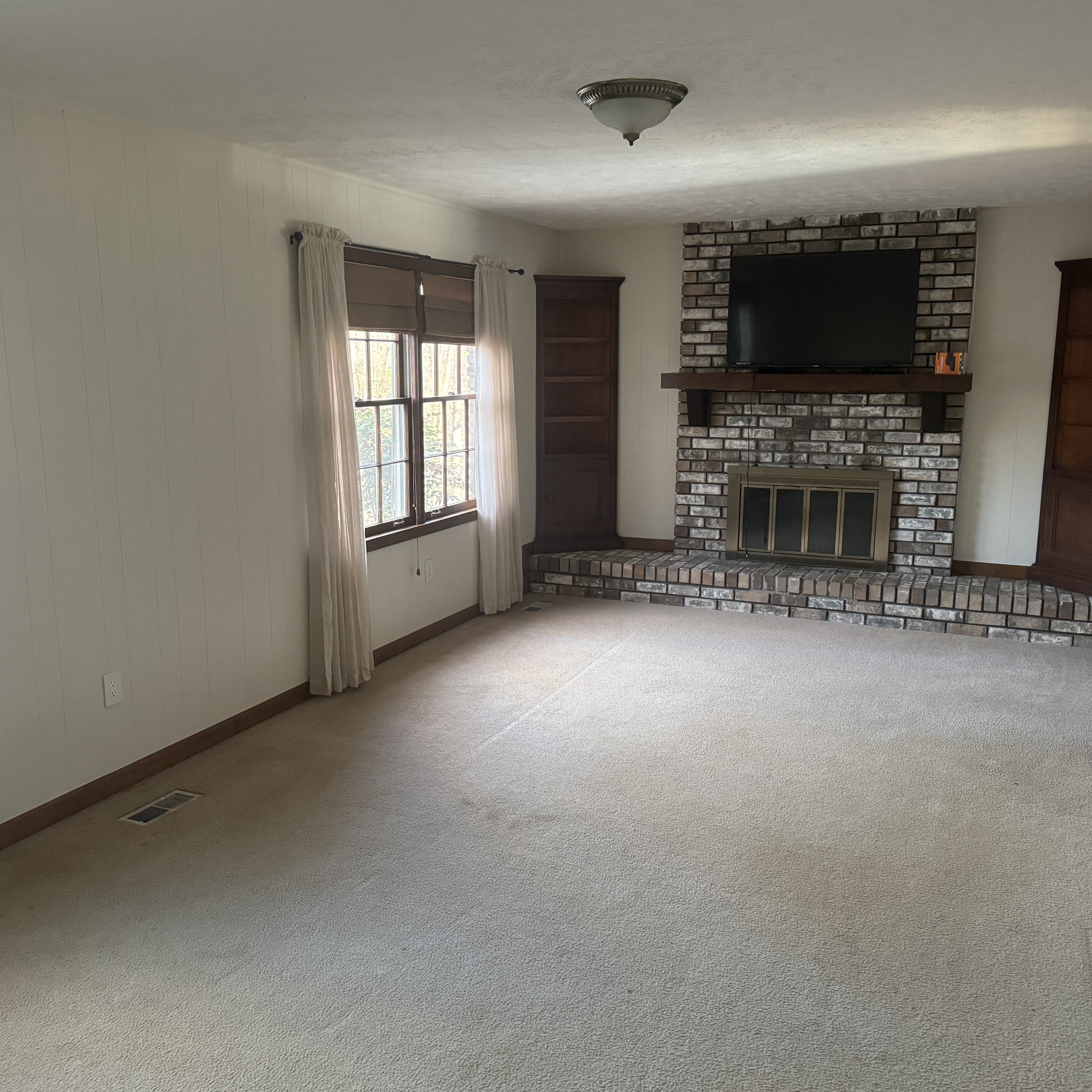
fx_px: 1035
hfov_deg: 55.6
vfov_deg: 55.6
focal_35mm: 29
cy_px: 547
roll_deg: +0.4
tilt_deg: -11.0
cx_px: 541
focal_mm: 6.76
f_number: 1.78
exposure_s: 1/58
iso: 800
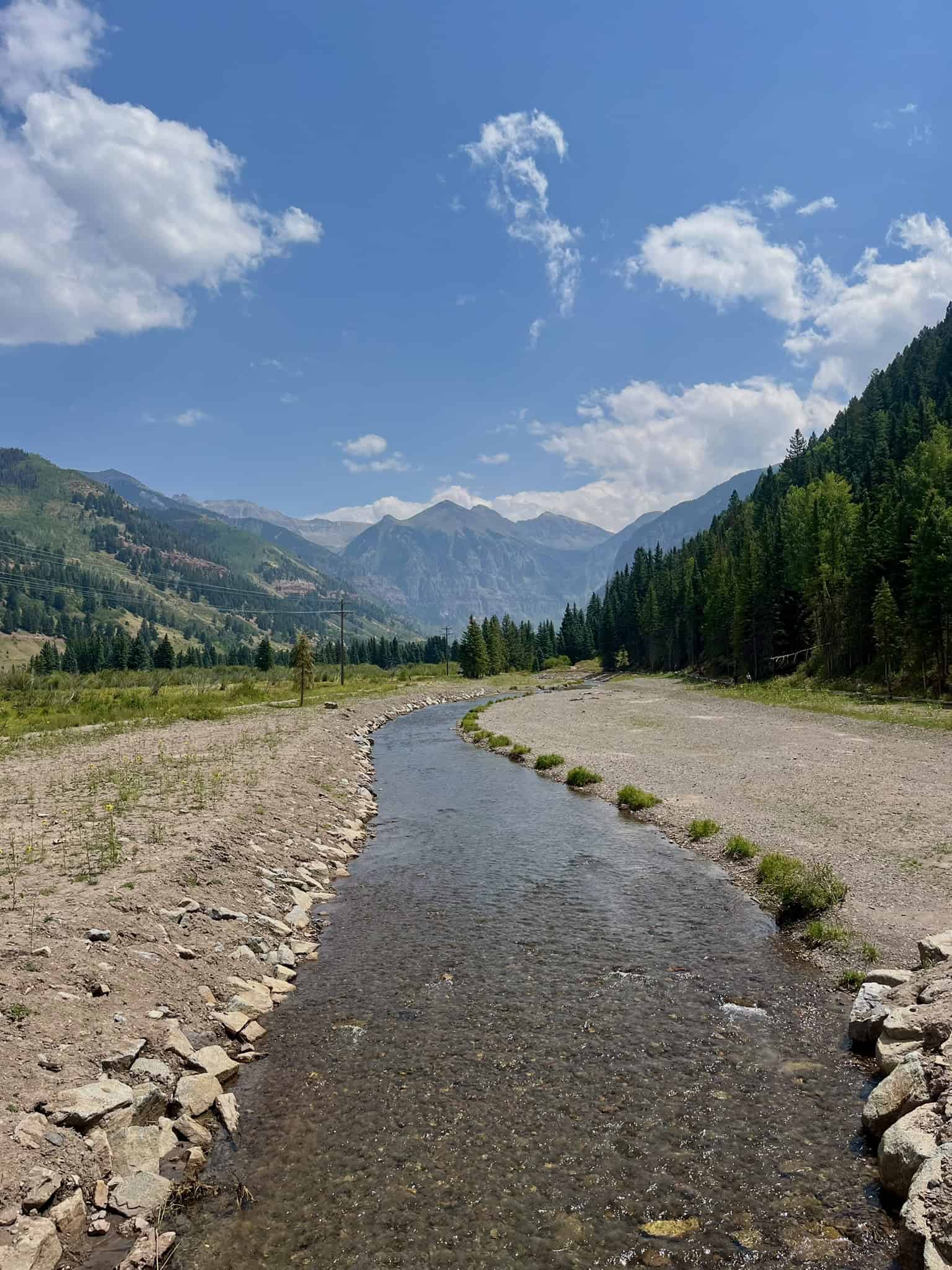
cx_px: 476
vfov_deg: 67.3
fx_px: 953
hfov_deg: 53.1
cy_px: 635
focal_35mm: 26
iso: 50
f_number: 1.6
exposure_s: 1/5848
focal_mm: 5.1
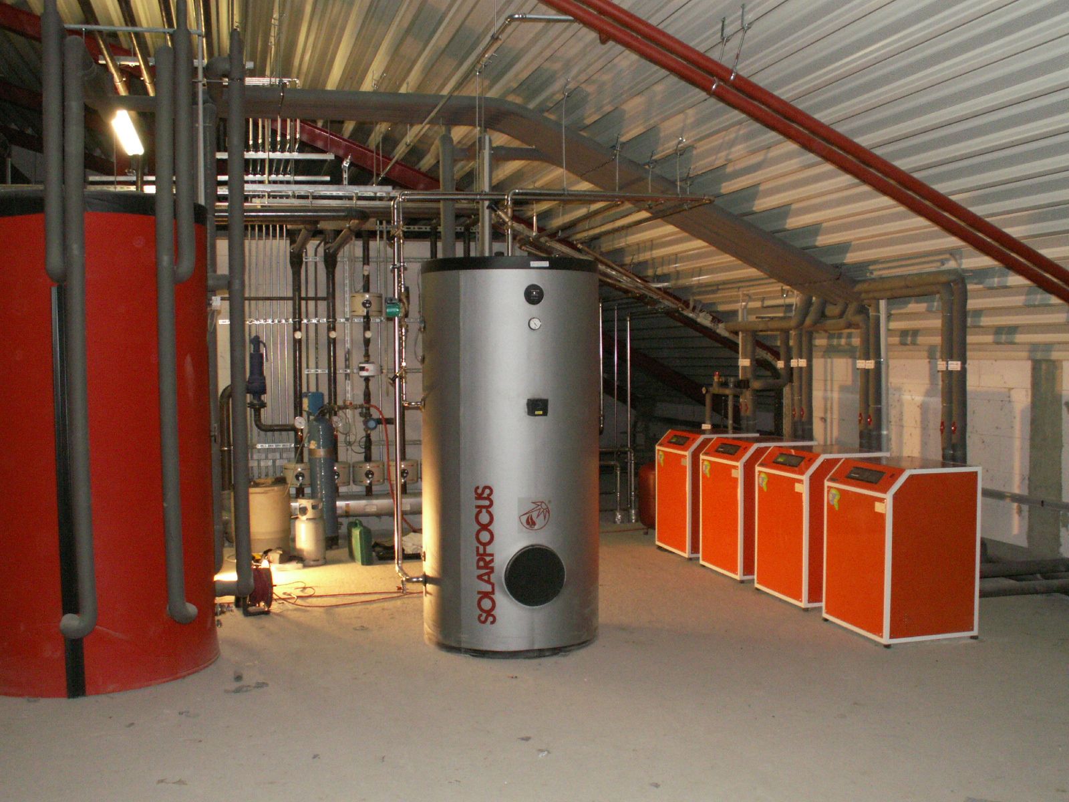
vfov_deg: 40.7
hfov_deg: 52.6
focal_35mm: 35
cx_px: 534
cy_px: 401
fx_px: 1081
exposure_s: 1/40
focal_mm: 5.86
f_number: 2.8
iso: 160
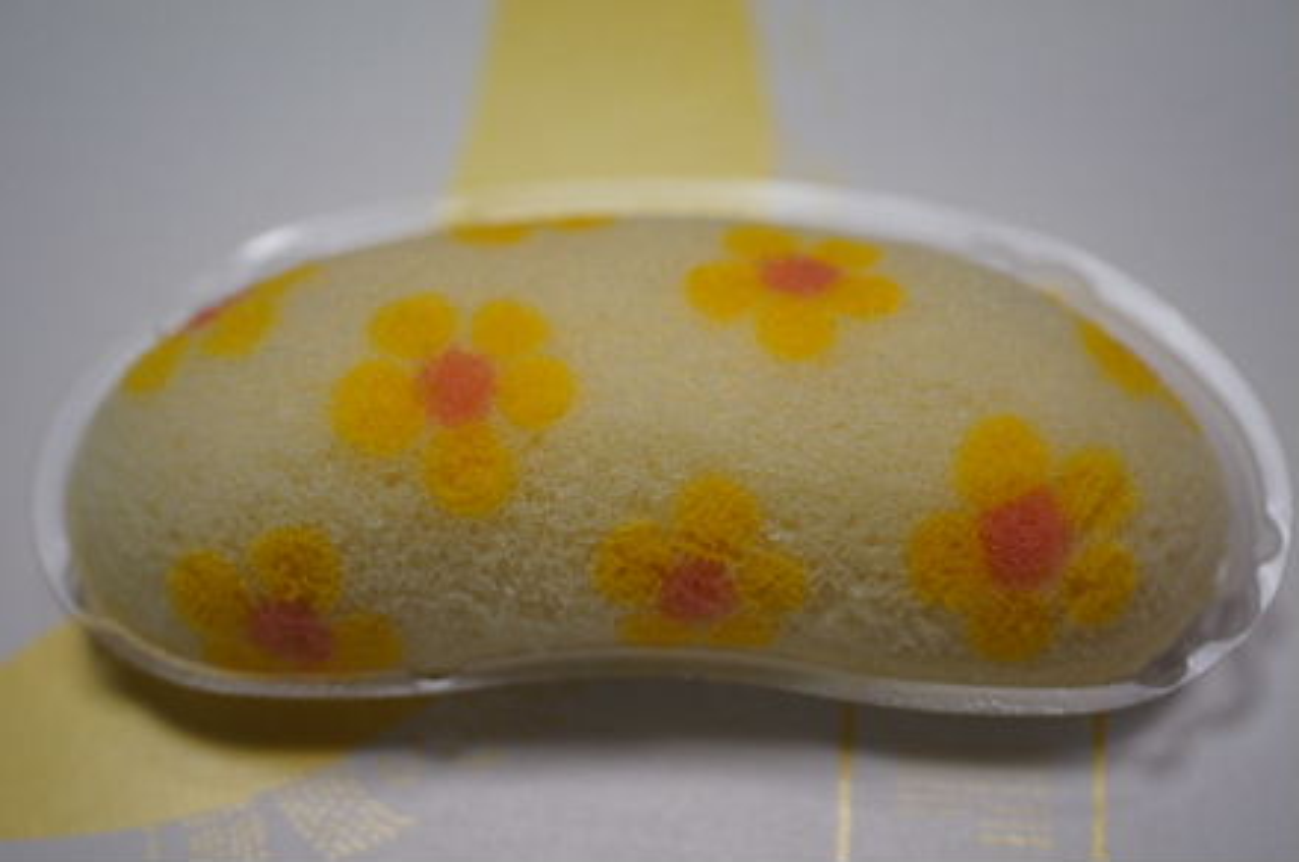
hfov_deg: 27.0
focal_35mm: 75
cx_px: 650
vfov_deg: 18.1
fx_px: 2702
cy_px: 431
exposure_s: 1/80
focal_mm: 50
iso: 250
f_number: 2.8
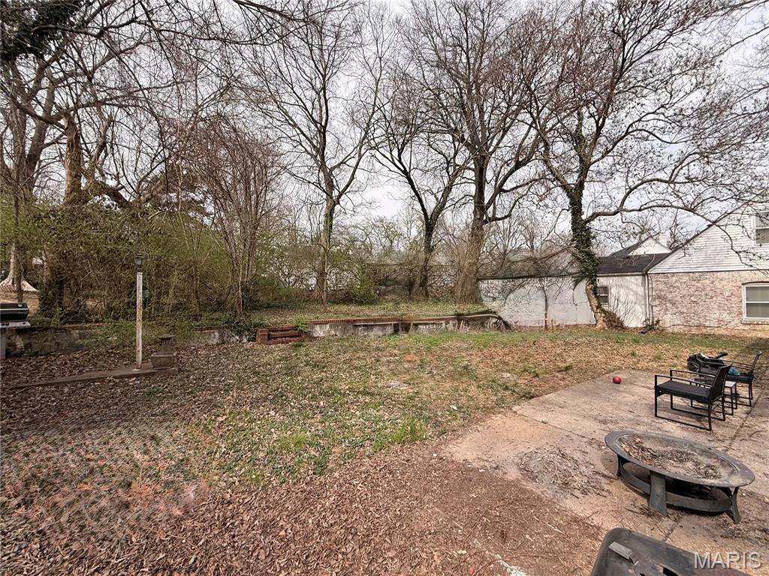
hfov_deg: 102.1
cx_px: 384
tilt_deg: +2.2
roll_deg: +0.6
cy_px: 288
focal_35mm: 14
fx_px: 311
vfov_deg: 85.7
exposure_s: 1/864
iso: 50
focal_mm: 2.22
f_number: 2.2
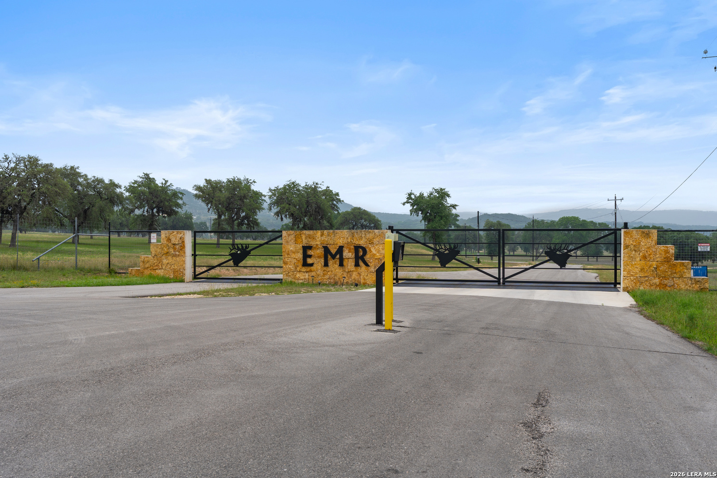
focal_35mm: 35
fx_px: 697
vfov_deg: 37.9
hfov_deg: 54.4
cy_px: 239
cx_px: 358
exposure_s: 1/60
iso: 100
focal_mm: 35
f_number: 11
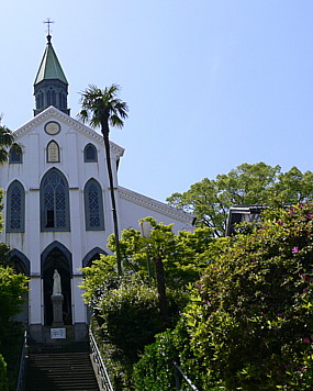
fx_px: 625
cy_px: 196
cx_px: 55
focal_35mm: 54
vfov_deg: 34.7
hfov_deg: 27.5
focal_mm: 6.8
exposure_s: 1/320
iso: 80
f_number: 6.1
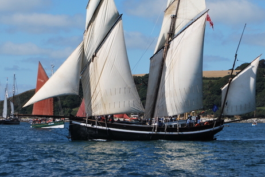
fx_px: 892
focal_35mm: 121
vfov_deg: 11.3
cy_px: 40
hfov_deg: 16.9
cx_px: 125
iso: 100
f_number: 9
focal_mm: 52
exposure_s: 1/320
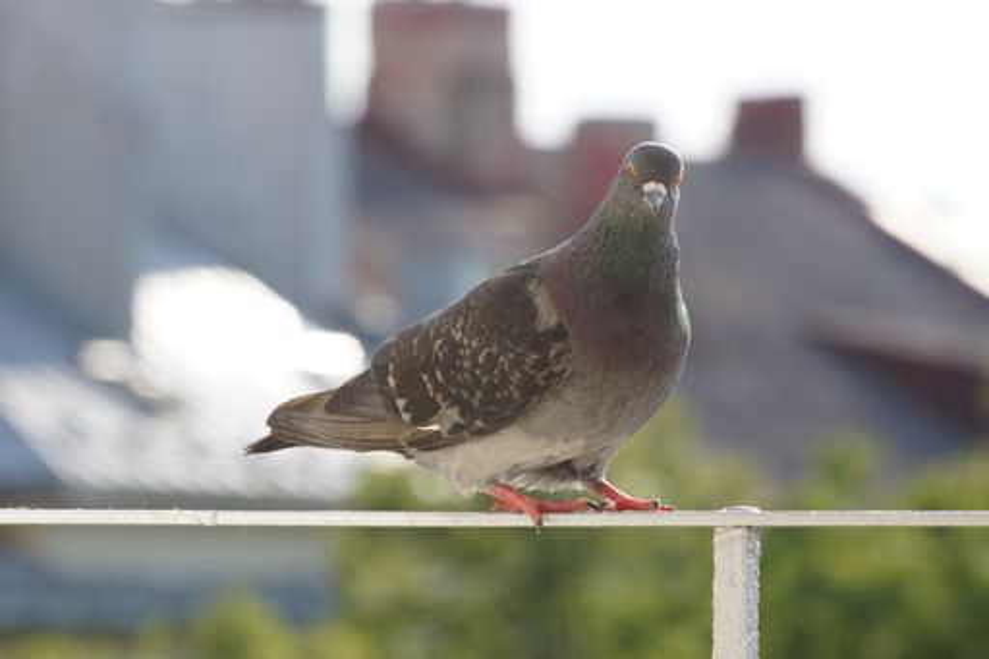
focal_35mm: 345
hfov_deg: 6.0
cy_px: 330
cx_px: 494
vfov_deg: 4.0
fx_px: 9474
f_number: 16
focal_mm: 230
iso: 800
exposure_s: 1/400
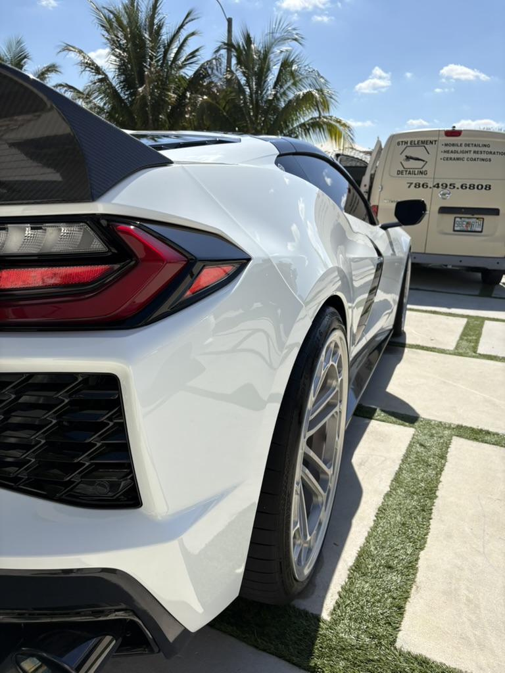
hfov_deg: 53.1
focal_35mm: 26
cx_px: 252
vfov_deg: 67.3
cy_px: 336
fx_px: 506
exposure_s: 1/5348
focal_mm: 5.96
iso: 50
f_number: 1.6
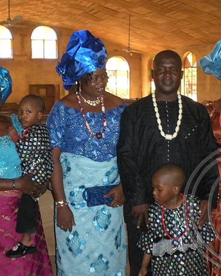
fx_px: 474
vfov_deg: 32.5
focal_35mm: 58
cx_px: 133
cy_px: 137
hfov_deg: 26.2
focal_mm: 7.7
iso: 472
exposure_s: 1/60
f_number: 4
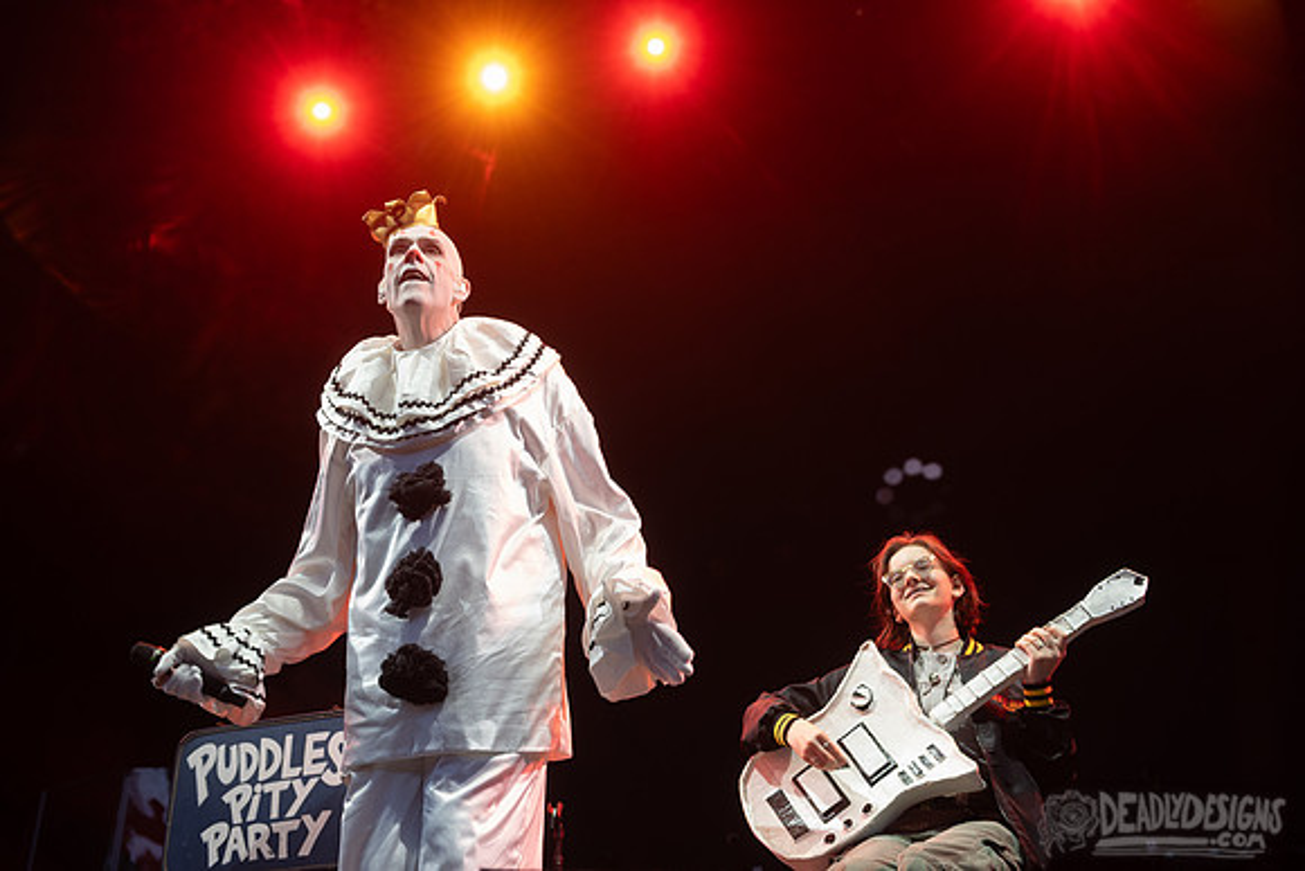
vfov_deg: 31.9
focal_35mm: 42
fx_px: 1523
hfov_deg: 46.4
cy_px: 436
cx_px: 652
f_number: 5
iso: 640
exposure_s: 1/500
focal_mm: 42
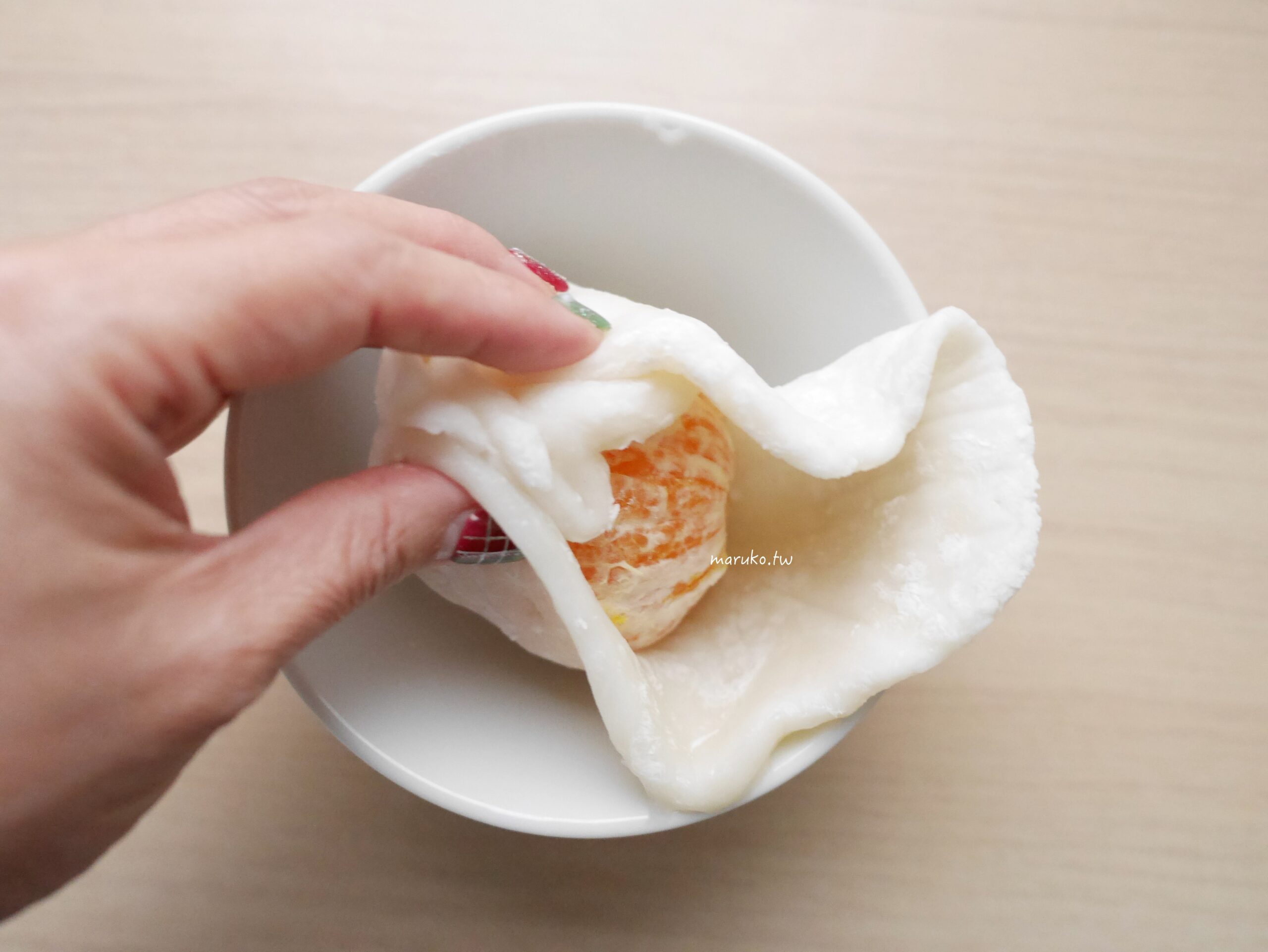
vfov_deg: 46.8
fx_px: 1099
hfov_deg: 59.9
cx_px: 634
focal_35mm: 30
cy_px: 476
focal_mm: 15
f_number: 2.5
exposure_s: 1/25
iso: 3200
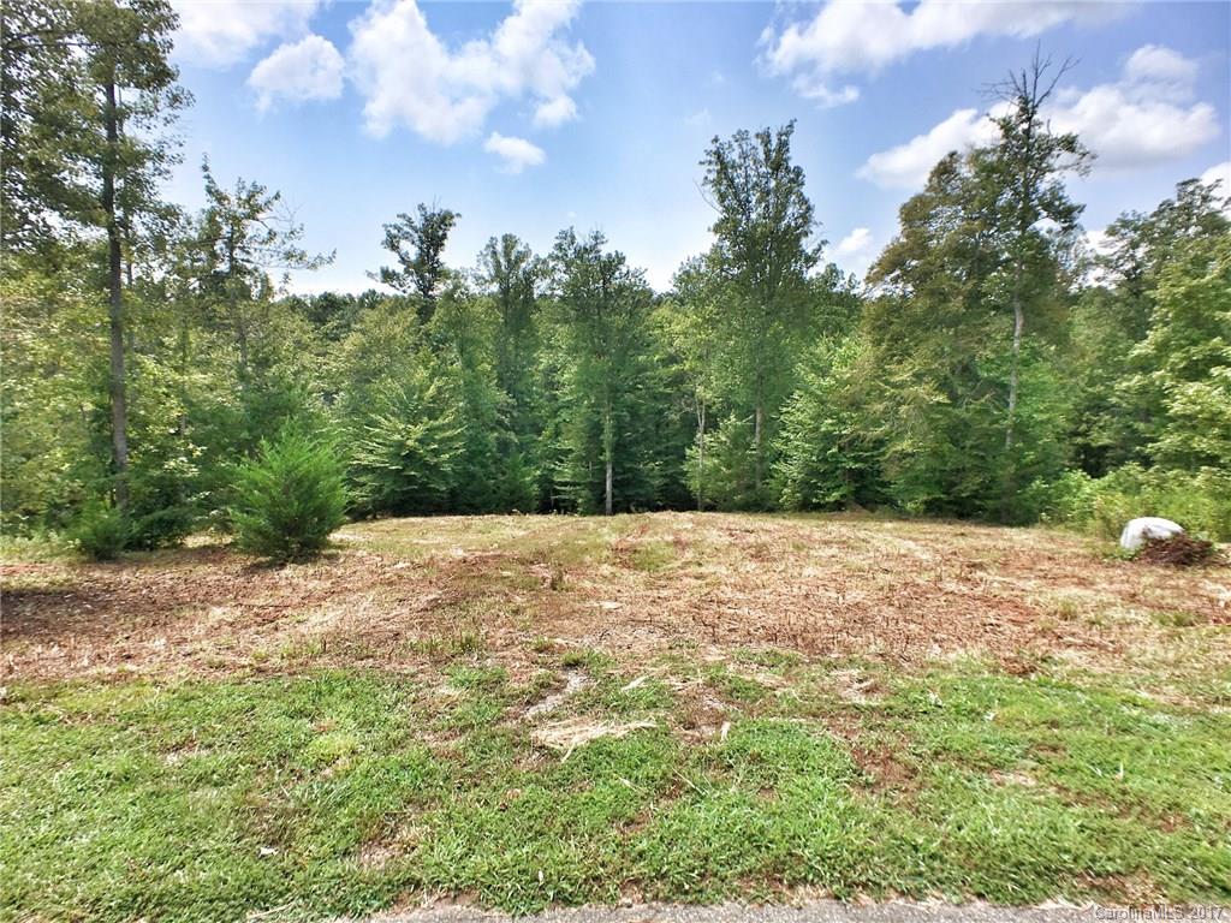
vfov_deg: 48.2
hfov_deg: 61.7
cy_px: 462
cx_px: 616
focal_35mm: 29
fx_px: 1031
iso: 25
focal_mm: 4.15
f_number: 2.2
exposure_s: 1/1637
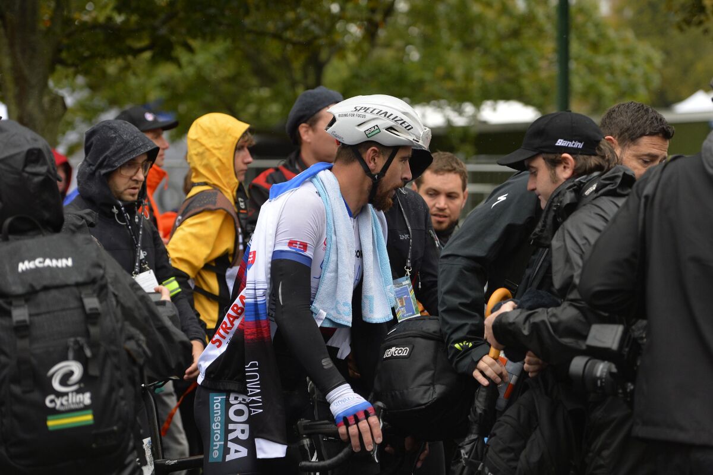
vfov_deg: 13.7
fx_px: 1980
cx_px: 356
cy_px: 238
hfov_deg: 20.4
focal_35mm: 100
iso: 1250
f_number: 4
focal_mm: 100
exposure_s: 1/1600
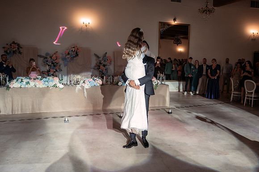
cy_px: 83
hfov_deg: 61.2
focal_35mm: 30
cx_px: 141
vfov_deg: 43.0
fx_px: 219
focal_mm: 28
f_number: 2.8
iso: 1600
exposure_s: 1/320
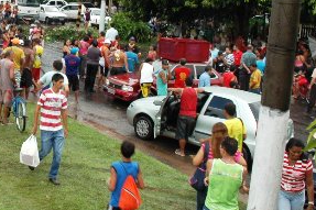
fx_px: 570
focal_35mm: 65
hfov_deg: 28.9
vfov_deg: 20.5
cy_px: 22
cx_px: -4
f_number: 10
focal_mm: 18
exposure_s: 1/60
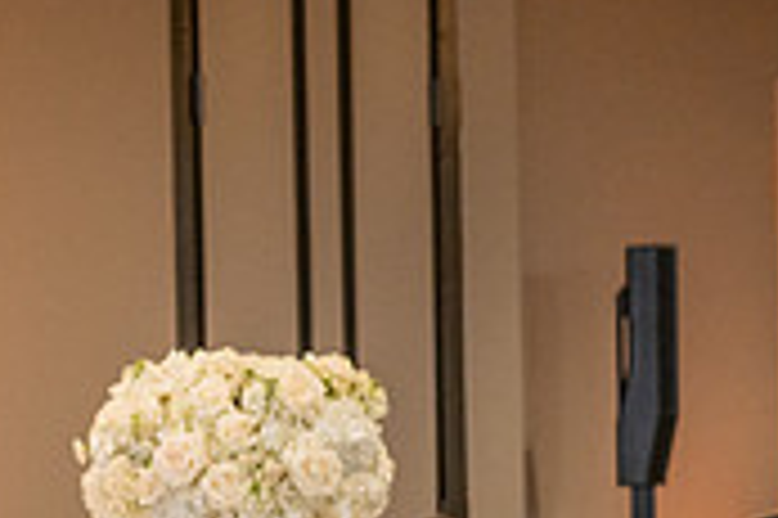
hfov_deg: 8.5
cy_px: 818
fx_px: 5074
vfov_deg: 5.8
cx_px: -486
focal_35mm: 235
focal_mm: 70
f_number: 3.5
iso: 800
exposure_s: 1/200
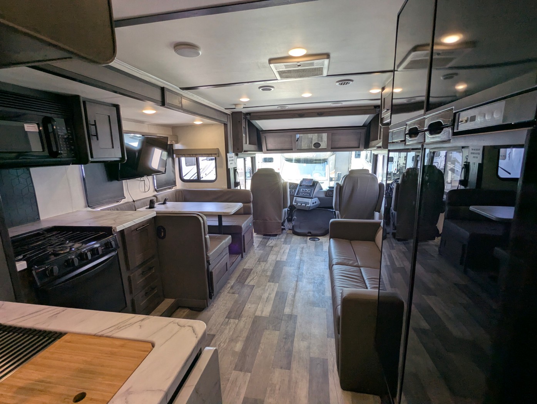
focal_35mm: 16
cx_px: 268
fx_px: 249
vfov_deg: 78.2
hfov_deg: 94.4
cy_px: 202
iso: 86
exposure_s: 1/93
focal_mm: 2.35
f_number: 2.2
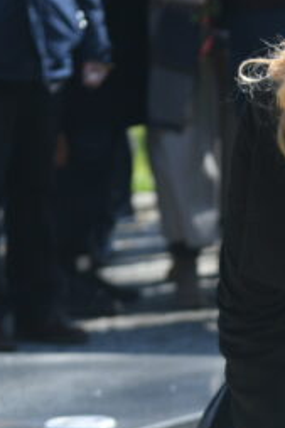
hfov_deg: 4.8
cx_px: 435
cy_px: 314
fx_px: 3353
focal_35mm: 282
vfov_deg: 7.3
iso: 200
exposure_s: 1/640
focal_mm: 70
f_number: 4
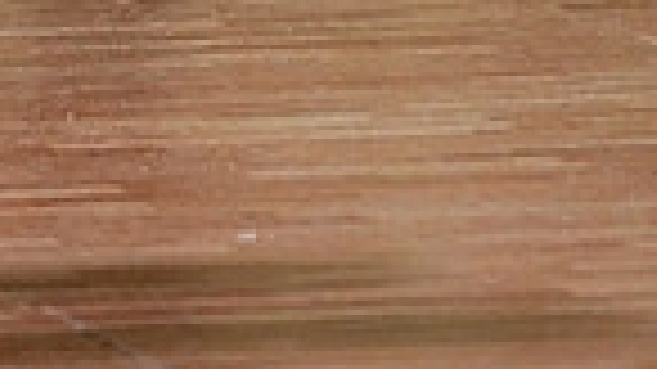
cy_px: -720
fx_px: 13374
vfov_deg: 1.6
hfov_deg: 2.8
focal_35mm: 768
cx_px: -115
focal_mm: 184
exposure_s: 1/400
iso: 8000
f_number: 5
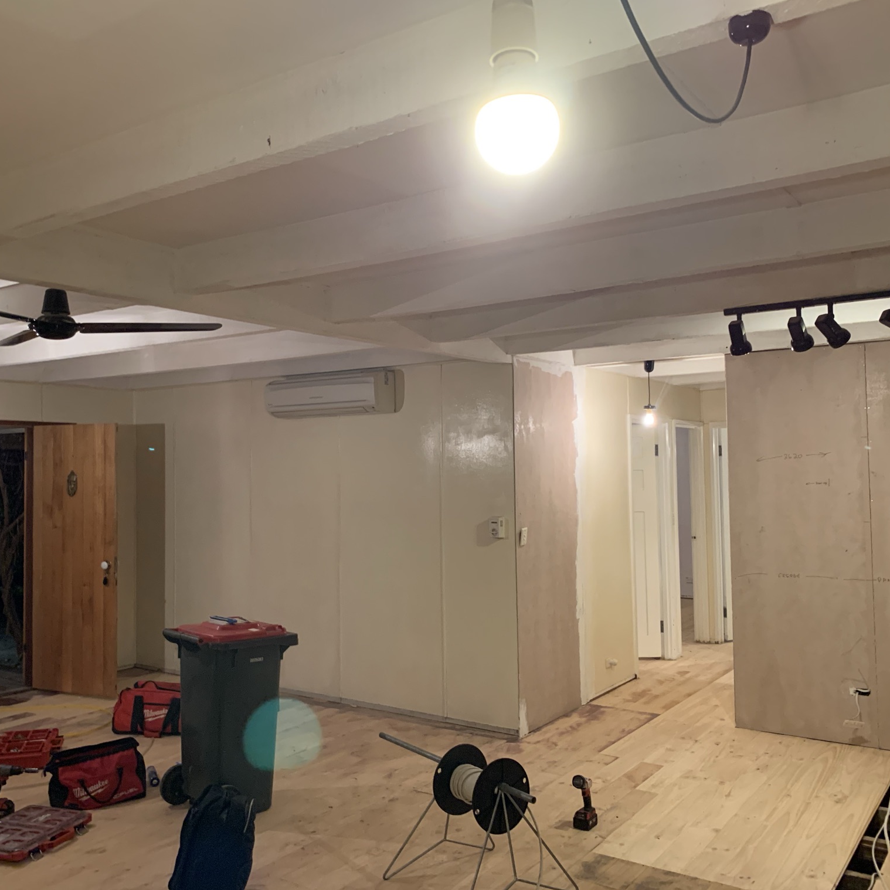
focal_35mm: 31
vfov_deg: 52.5
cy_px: 449
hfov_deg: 52.5
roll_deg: +1.2
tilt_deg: +2.5
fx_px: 902
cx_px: 417
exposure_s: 1/50
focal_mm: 4.25
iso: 320
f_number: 1.8
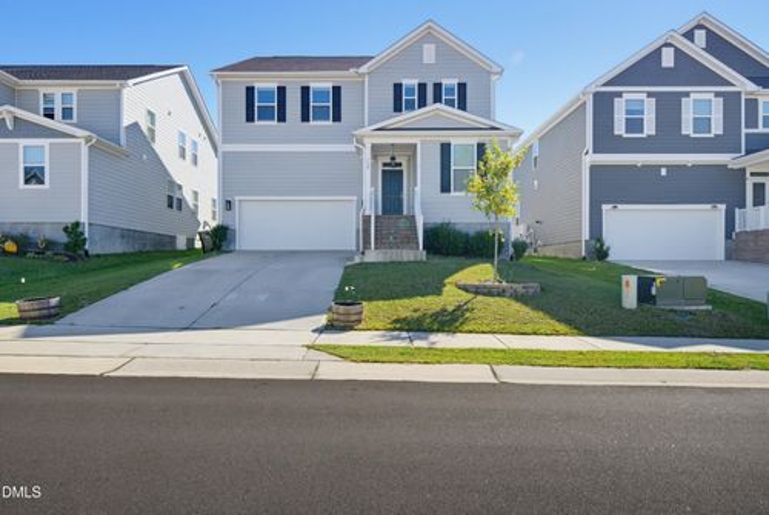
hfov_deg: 78.5
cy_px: 258
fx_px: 471
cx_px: 384
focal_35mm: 22
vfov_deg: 57.4
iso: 80
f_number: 7.1
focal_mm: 22
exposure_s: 1/50
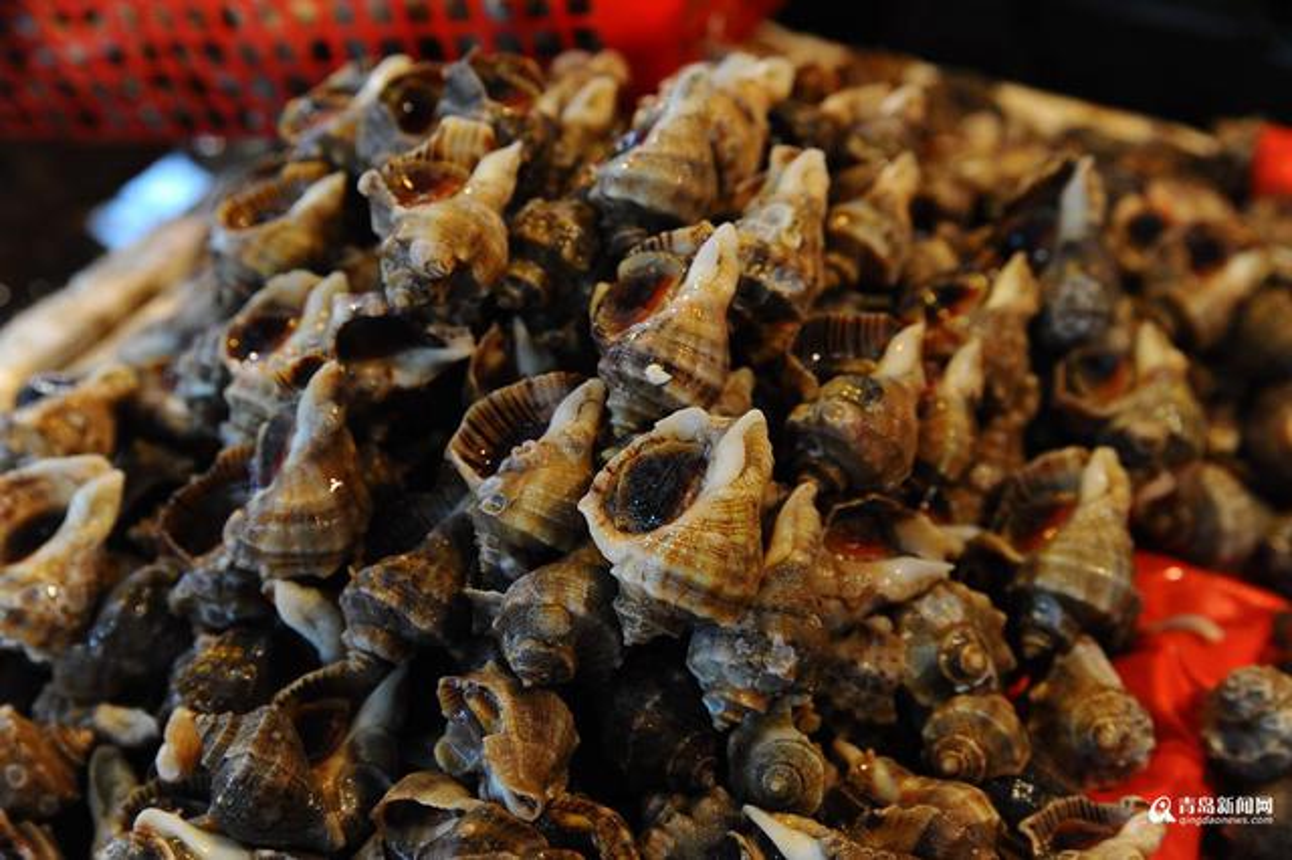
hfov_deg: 33.4
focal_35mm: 60
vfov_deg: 22.6
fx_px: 2152
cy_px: 430
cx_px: 646
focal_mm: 60
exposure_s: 1/100
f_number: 6.3
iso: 1600
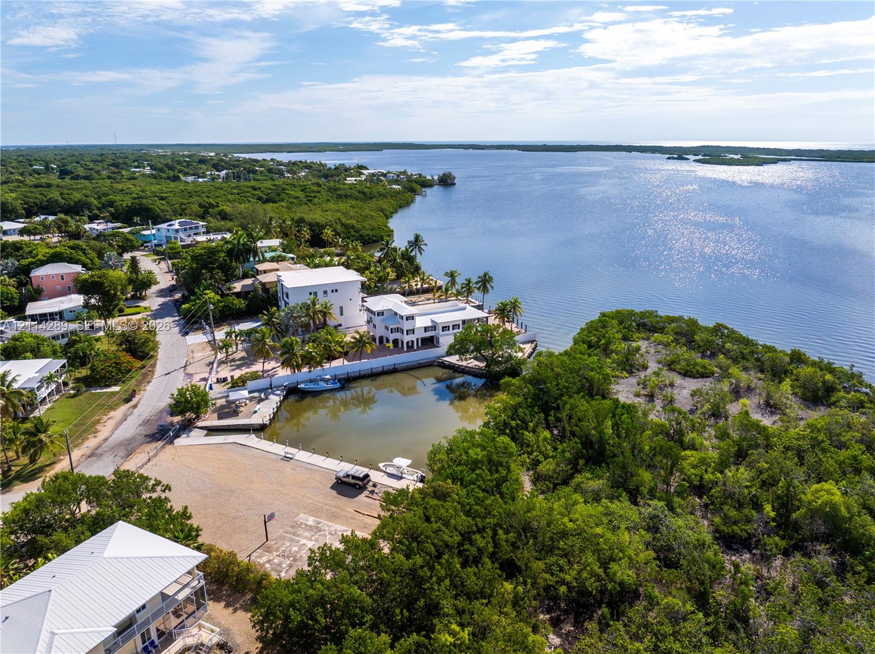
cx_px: 438
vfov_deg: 56.7
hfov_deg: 71.6
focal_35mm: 24
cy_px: 327
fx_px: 606
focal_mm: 12.29
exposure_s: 1/60
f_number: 4
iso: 100
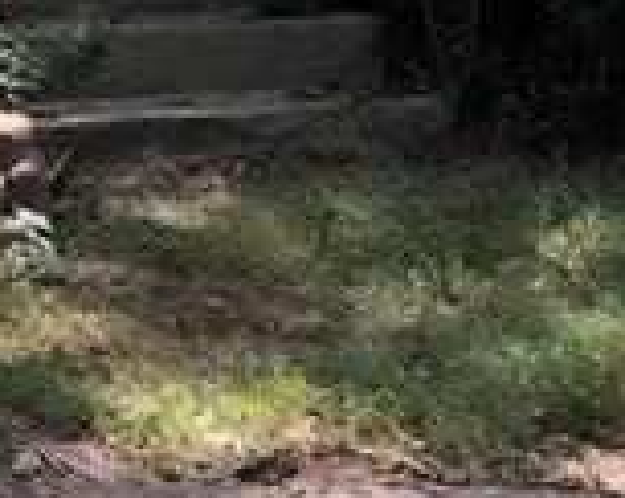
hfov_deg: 9.3
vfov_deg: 8.1
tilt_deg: +1.1
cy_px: -433
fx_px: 3381
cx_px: -935
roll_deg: +1.7
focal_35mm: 183
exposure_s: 1/175
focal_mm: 3.99
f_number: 1.8
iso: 20
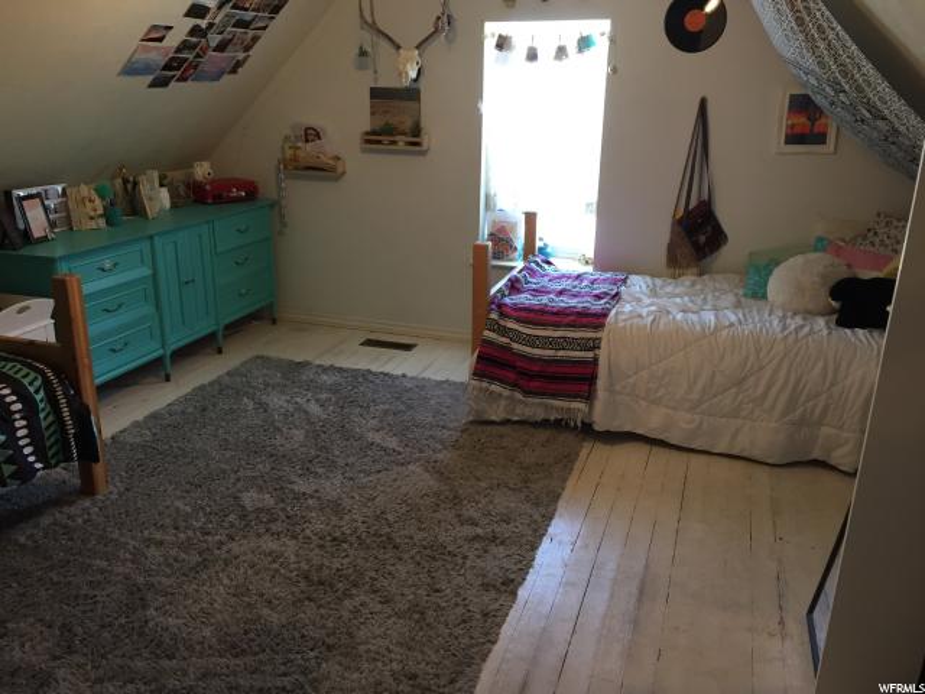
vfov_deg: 48.2
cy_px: 347
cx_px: 462
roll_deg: -0.7
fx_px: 775
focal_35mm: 29
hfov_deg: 61.7
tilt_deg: -19.1
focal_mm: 4.15
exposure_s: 1/30
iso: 100
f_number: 2.2
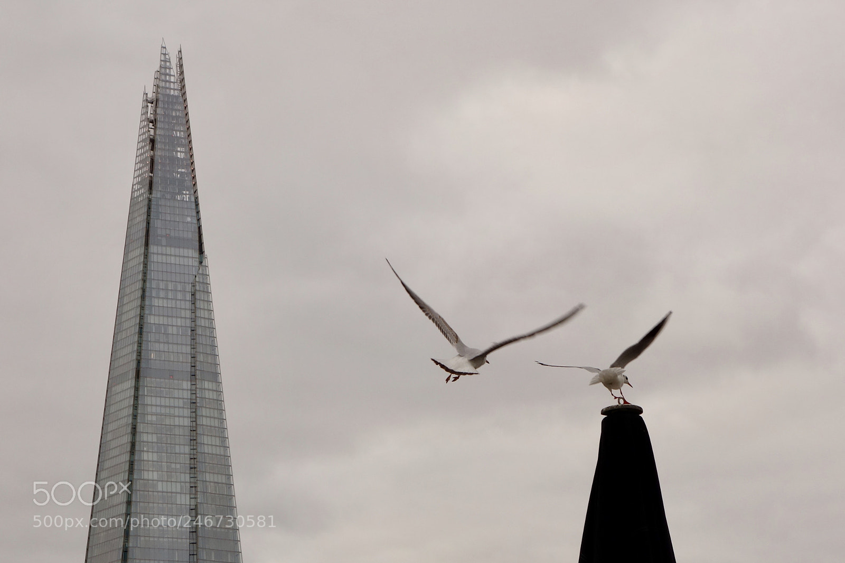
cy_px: 282
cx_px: 422
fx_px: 1478
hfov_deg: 31.9
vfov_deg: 21.6
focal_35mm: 63
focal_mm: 23.55
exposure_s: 1/250
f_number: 5.6
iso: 125
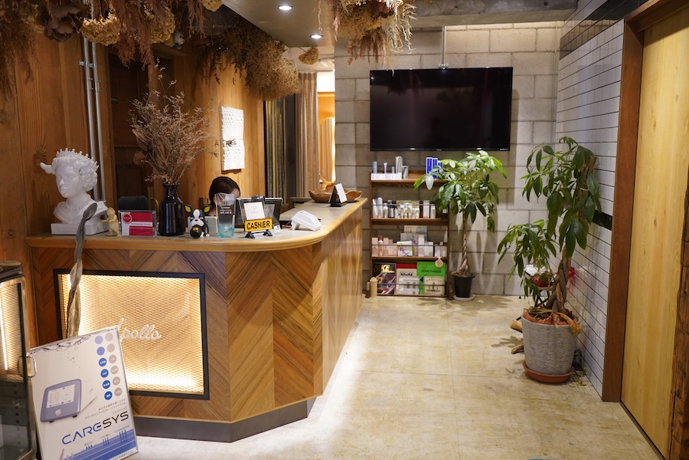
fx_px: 555
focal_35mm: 29
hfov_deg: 63.7
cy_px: 230
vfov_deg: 45.0
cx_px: 344
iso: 1600
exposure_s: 1/160
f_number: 3.5
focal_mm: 29
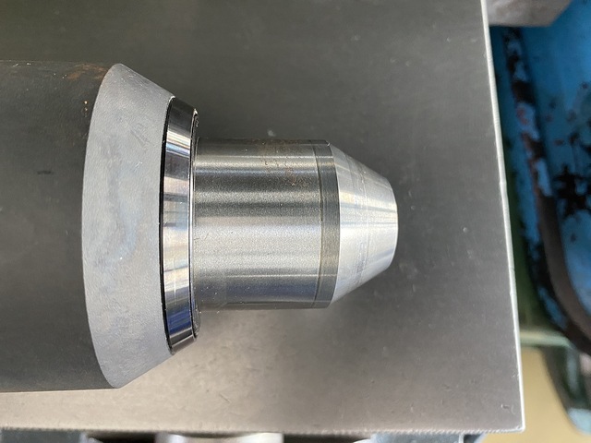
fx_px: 444
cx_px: 296
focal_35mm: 26
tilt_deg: -77.0
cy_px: 222
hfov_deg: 67.3
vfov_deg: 53.1
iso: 400
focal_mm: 4.25
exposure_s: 1/60
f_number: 1.8
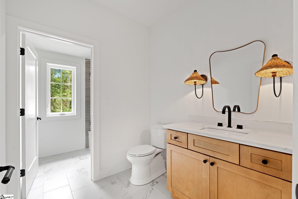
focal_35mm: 16
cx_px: 149
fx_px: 132
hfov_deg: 96.7
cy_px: 100
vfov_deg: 73.7
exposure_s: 1/2
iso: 250
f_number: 9
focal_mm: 16
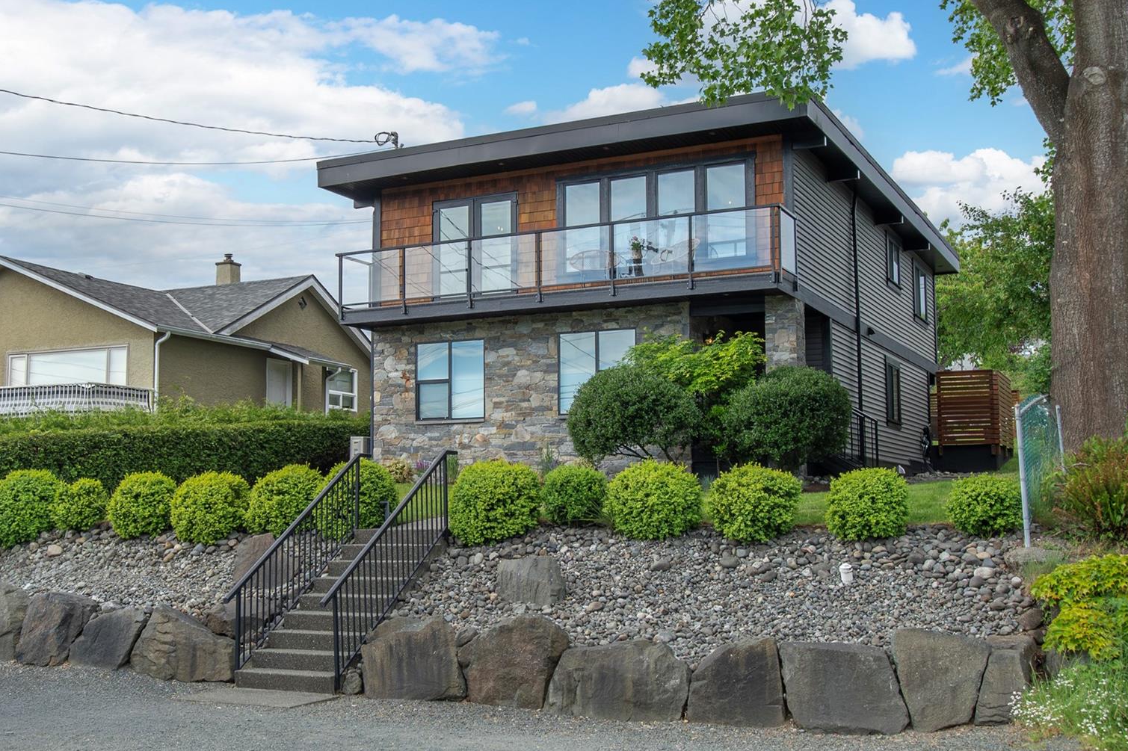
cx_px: 537
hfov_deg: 54.4
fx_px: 1096
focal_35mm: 35
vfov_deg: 37.8
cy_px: 374
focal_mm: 22
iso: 320
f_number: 8
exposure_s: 1/400
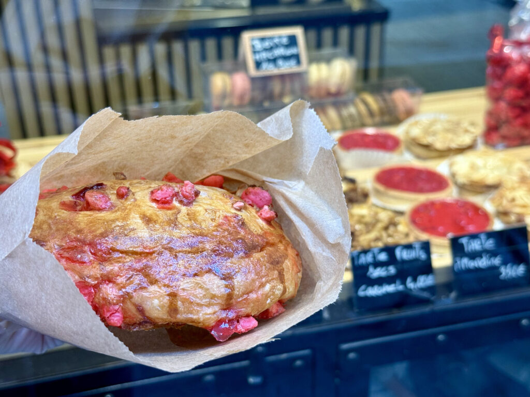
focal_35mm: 48
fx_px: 735
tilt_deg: -28.2
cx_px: 265
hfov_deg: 39.7
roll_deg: +1.2
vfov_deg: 30.3
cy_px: 198
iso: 80
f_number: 1.78
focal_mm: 6.76
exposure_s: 1/100
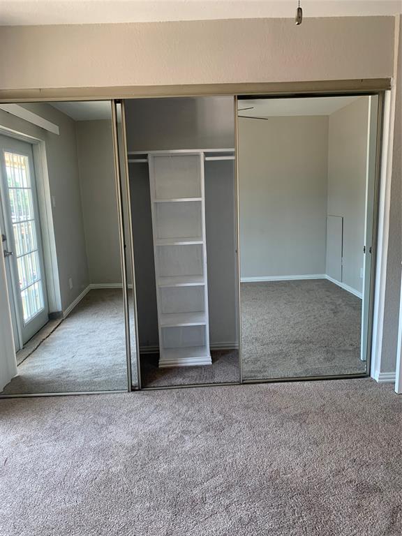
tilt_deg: -11.9
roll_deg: +0.4
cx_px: 201
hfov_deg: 53.1
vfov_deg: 67.3
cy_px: 268
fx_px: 403
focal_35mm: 26
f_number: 1.8
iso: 100
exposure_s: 1/109
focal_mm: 4.25
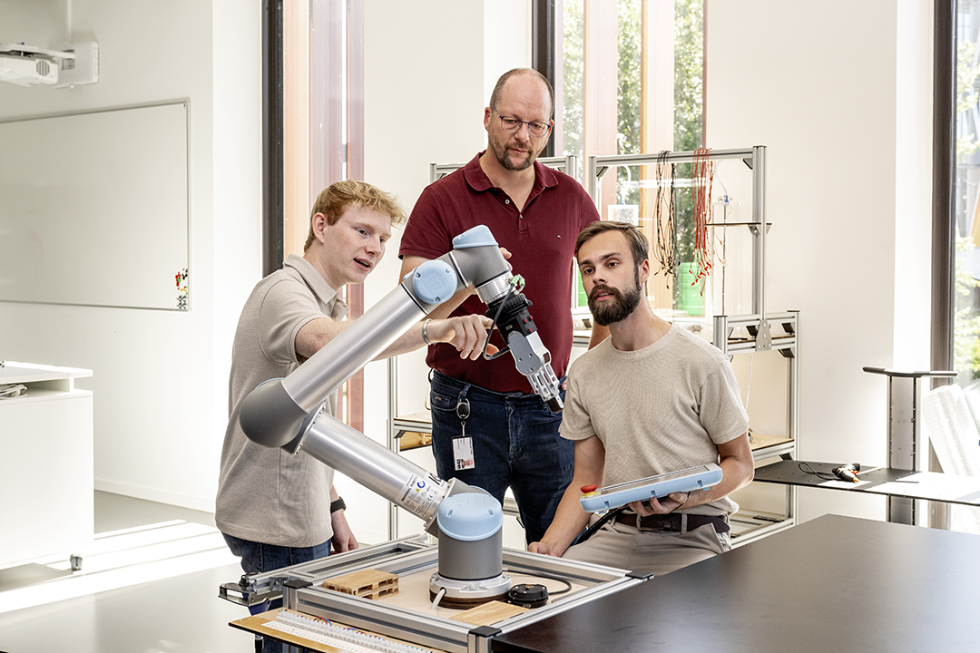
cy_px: 326
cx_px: 490
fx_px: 1116
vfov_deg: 32.6
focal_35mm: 41
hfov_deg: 47.4
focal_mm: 41
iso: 1250
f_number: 6.3
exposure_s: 1/200
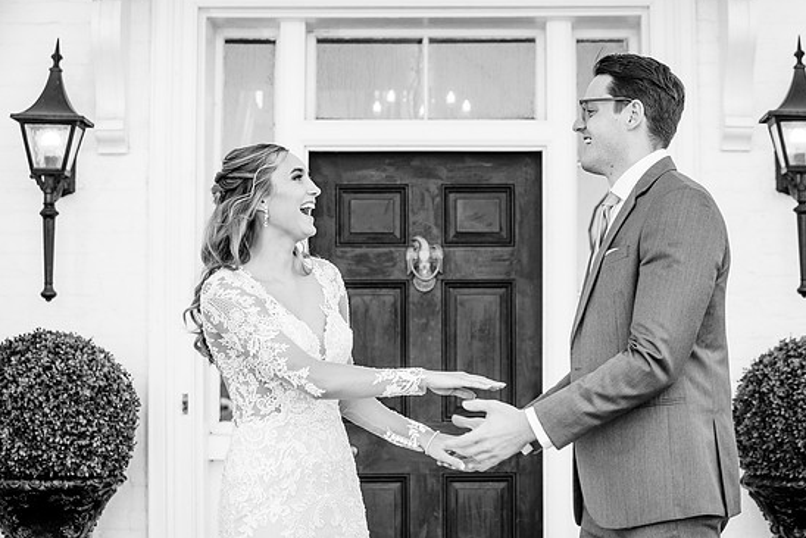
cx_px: 429
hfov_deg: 24.7
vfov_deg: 16.7
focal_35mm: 82
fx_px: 1837
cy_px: 273
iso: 500
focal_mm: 70
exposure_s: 1/250
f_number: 5.6
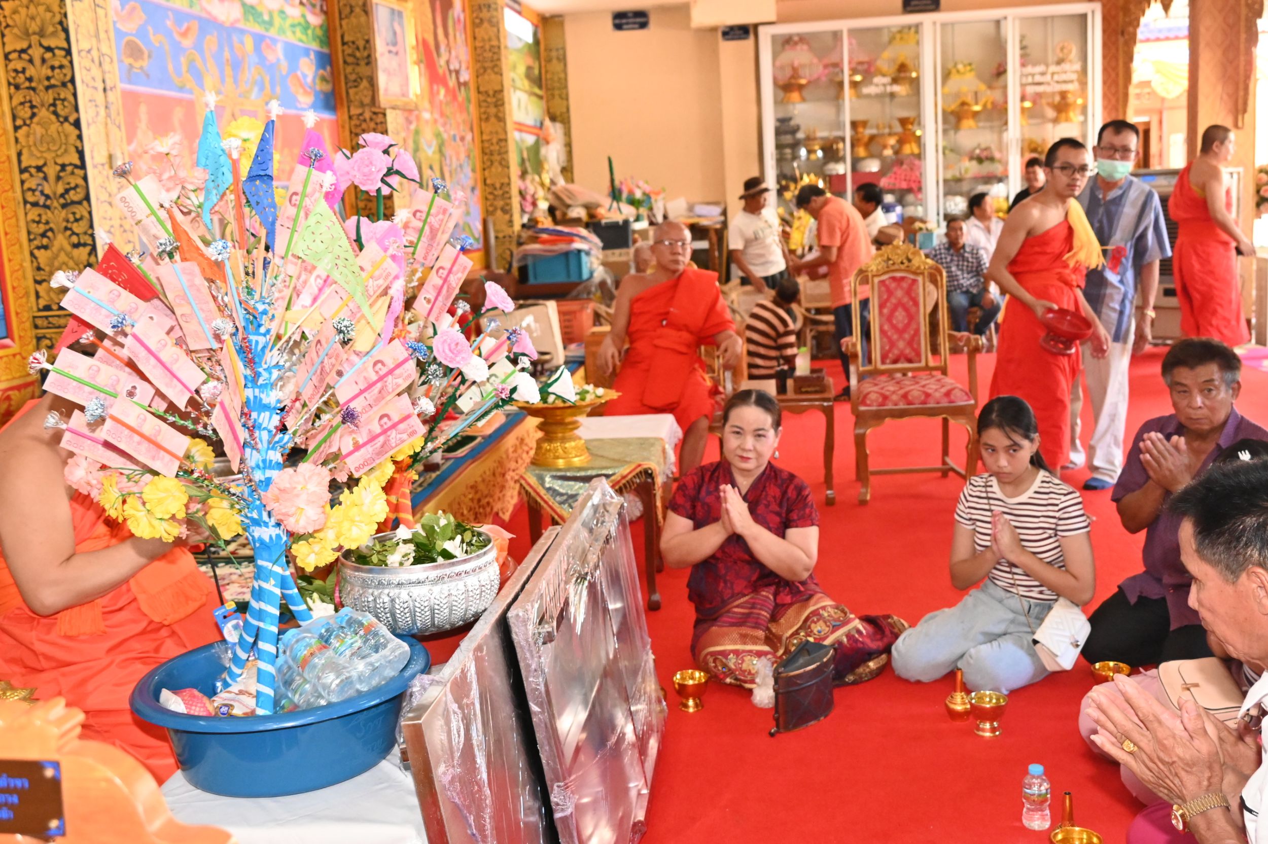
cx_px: 634
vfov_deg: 36.8
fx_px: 1267
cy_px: 422
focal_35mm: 36
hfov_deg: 53.2
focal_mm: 24
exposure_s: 1/250
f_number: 4
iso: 3200
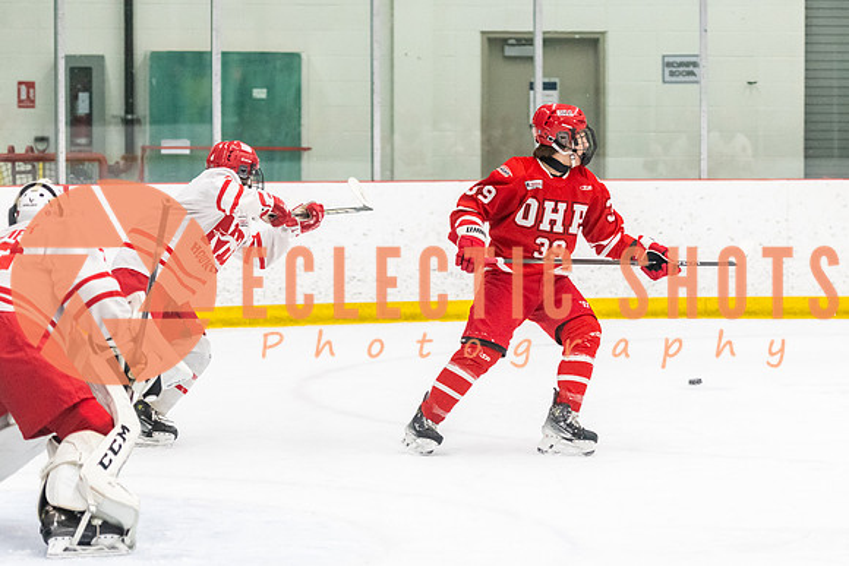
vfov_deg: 9.2
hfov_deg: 13.8
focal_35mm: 149
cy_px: 298
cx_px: 511
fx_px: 3518
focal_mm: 98
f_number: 2.8
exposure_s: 1/800
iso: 4000
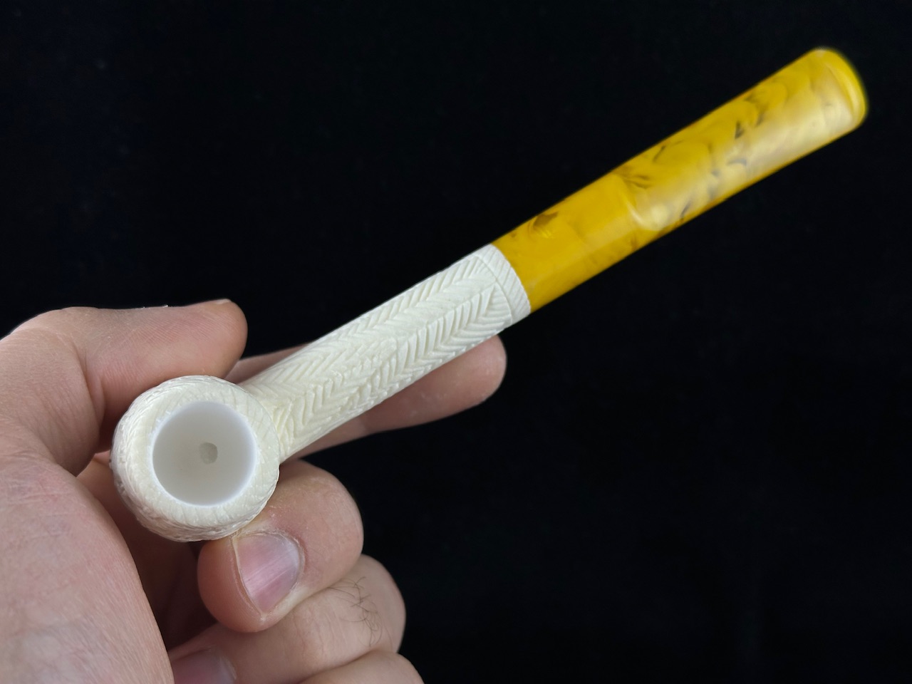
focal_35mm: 48
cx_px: 456
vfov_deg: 30.3
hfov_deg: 39.7
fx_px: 1265
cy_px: 342
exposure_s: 1/690
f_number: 1.78
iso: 64
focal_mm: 6.86
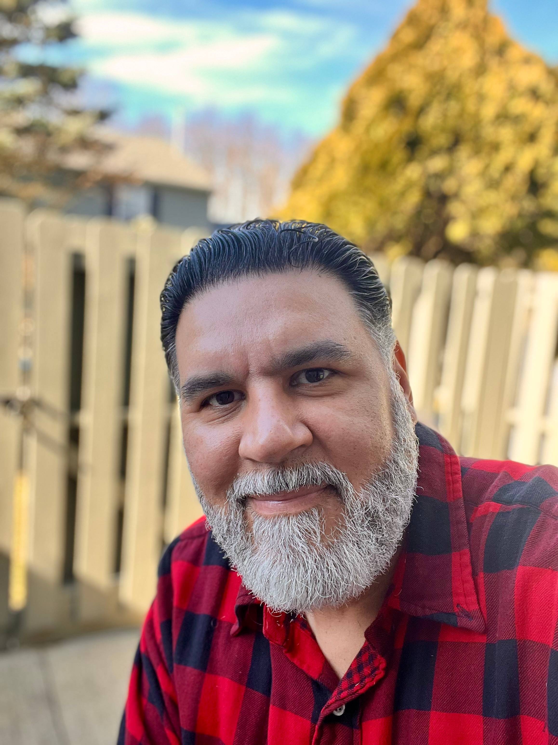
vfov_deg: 60.0
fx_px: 645
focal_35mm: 30
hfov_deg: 46.8
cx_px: 279
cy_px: 372
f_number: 2.2
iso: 50
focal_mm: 2.71
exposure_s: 1/121
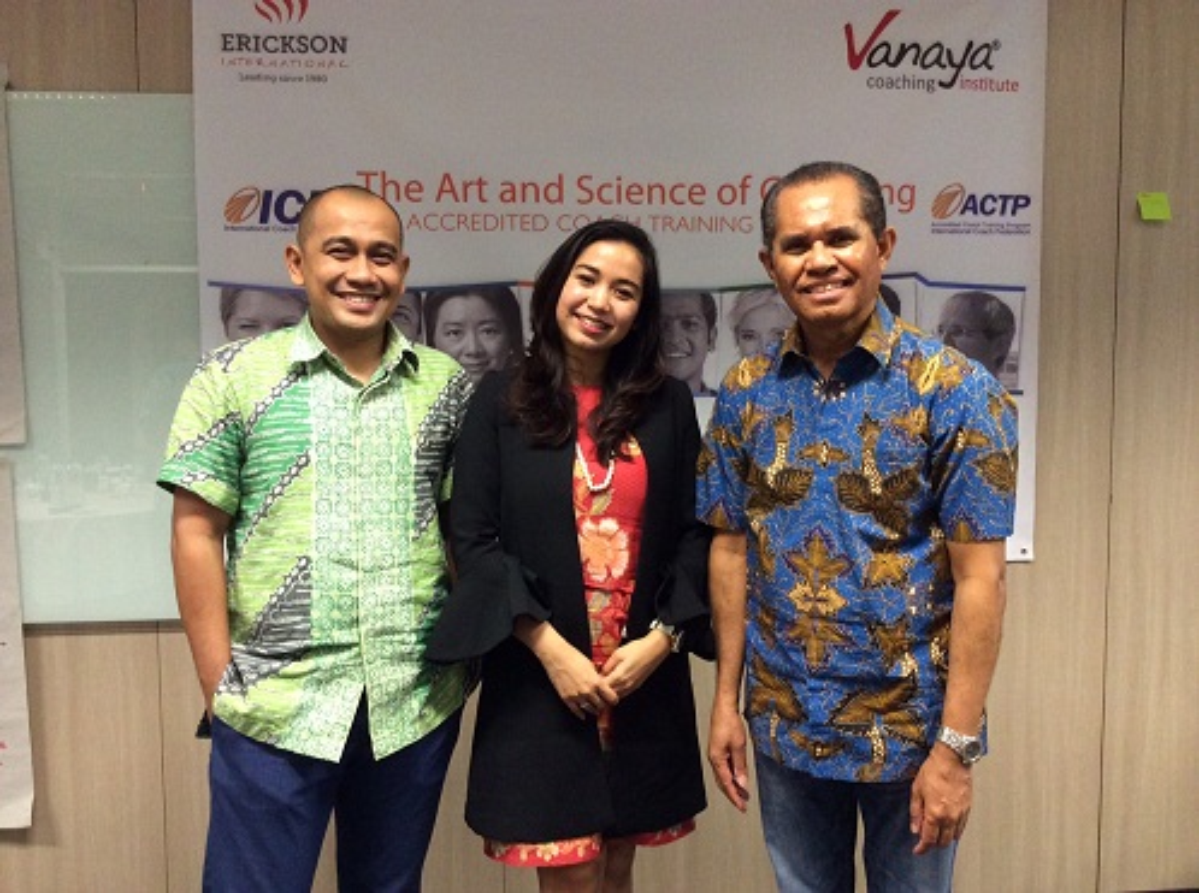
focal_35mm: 32
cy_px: 446
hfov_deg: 56.9
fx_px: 1106
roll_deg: +0.5
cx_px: 600
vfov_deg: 44.0
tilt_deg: -5.3
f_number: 2.4
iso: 200
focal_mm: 3.3
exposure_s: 1/25
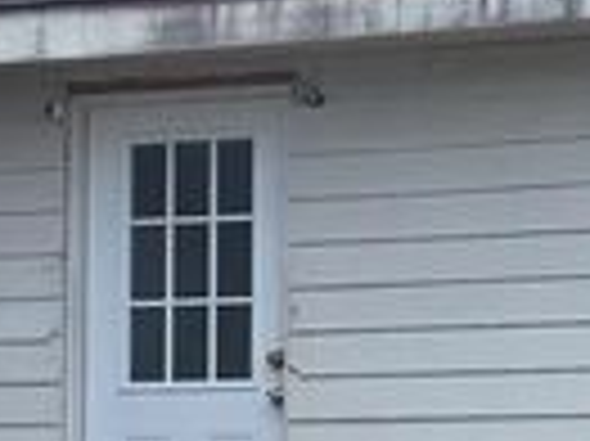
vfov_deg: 8.2
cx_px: 649
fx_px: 3065
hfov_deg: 10.9
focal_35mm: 180
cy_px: 400
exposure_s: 1/167
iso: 12
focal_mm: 6.3
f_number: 1.7
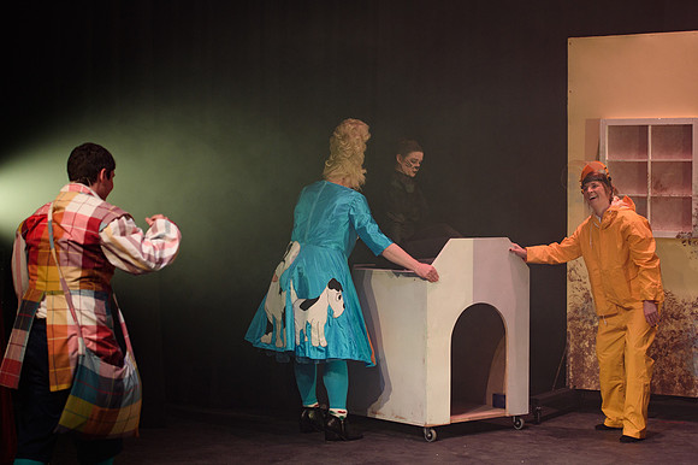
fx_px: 1436
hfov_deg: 27.3
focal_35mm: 74
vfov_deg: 18.4
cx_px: 349
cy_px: 232
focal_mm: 70
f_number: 2.8
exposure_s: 1/160
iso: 800
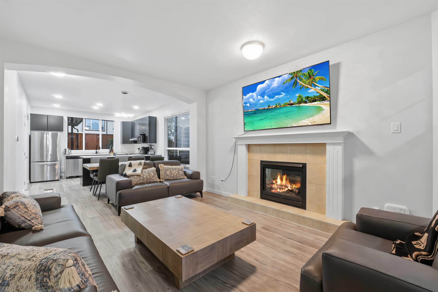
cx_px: 219
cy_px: 146
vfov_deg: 77.3
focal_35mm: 15
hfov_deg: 100.4
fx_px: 182
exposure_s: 1/30
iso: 1000
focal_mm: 10
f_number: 8
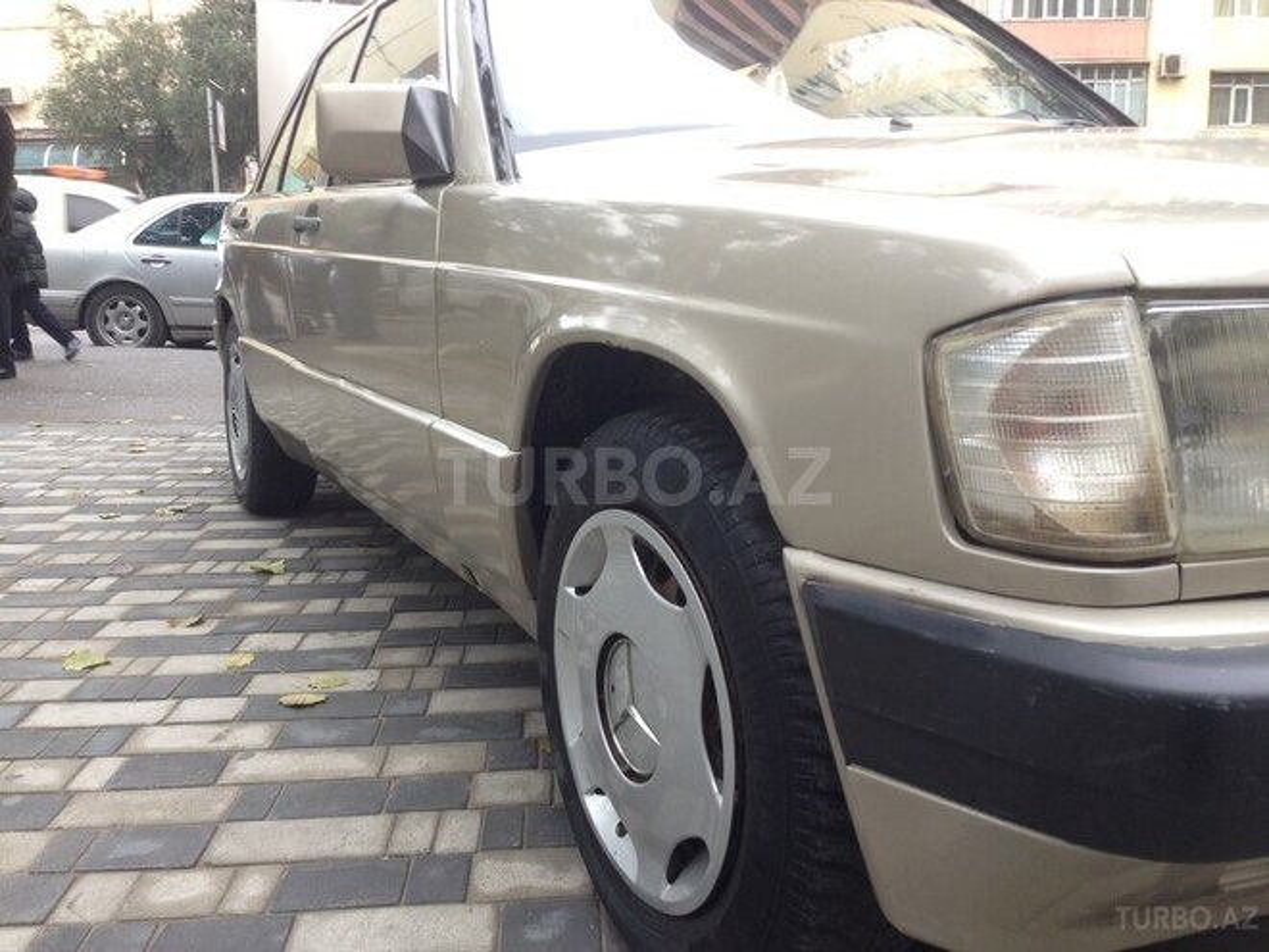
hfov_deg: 55.4
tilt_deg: -10.7
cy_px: 476
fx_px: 1210
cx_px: 634
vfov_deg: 42.9
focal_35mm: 33
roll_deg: +1.6
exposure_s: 1/60
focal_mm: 4.12
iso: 64
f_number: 2.4
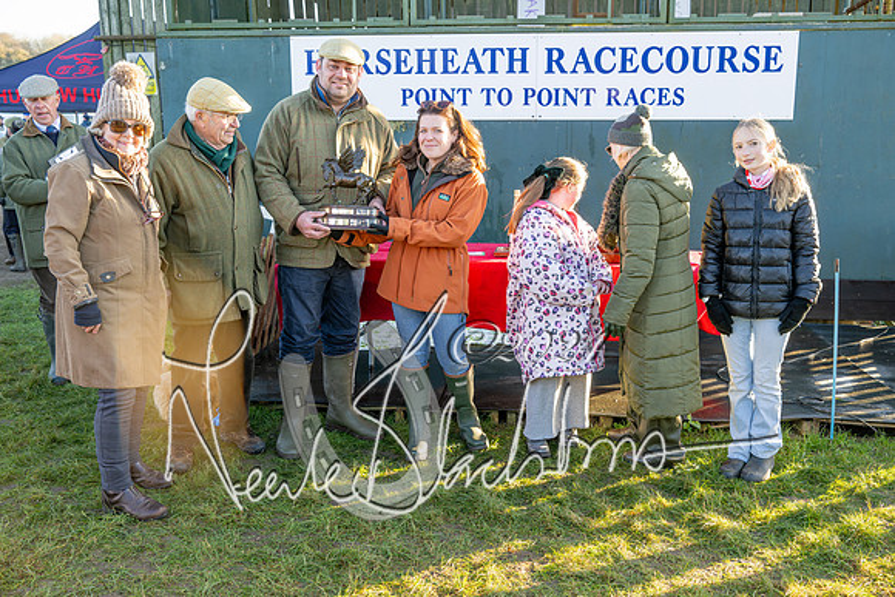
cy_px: 298
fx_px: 870
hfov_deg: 54.4
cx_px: 448
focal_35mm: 35
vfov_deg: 37.9
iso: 400
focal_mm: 35
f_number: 5
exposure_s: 1/250
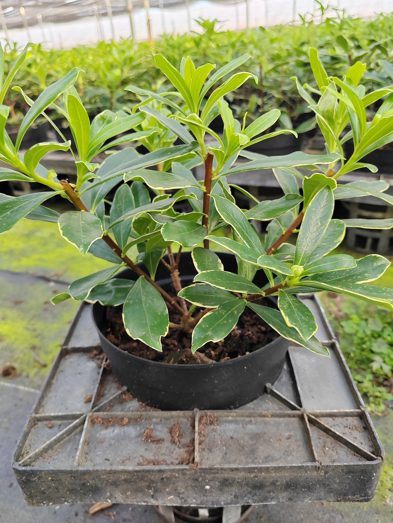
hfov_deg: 51.4
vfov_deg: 65.3
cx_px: 196
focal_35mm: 27
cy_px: 262
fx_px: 409
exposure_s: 1/100
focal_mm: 5.52
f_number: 1.9
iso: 320
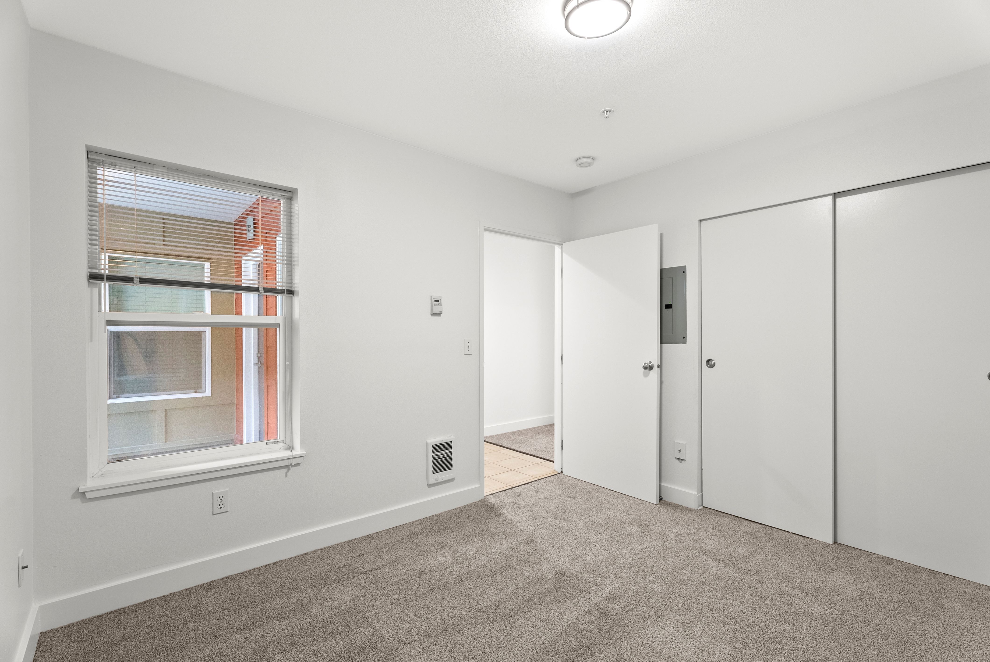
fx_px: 440
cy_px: 331
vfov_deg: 73.8
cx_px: 495
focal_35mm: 16
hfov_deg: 96.7
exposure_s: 1/1.67
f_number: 8
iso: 400
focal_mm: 16
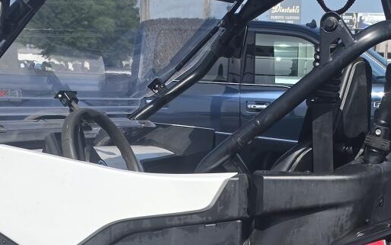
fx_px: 1013
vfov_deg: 12.8
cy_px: 406
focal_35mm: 95
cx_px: 249
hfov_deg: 21.8
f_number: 1.4
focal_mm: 6.5
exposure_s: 1/6147
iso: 64
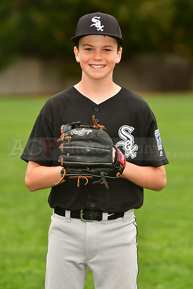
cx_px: 96
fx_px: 1868
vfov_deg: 8.9
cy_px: 144
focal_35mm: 232
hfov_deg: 5.9
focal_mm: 155
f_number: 4
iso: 320
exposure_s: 1/1000
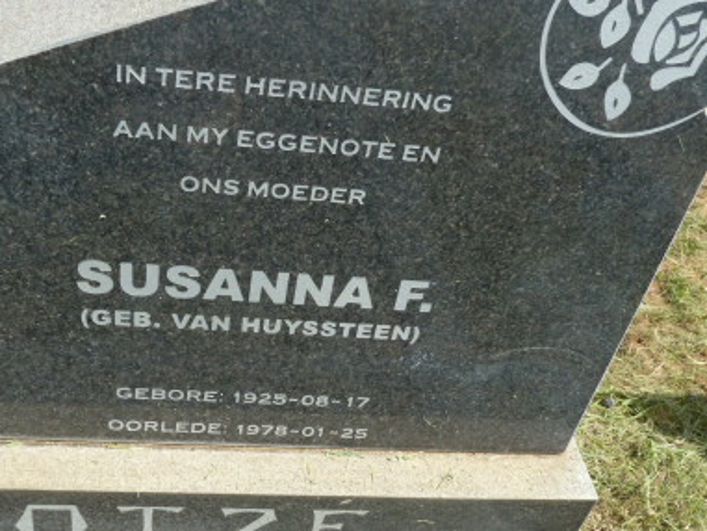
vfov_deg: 34.1
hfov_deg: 44.6
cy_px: 343
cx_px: 295
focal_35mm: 42
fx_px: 858
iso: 80
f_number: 4
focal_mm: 4.1
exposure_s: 1/400
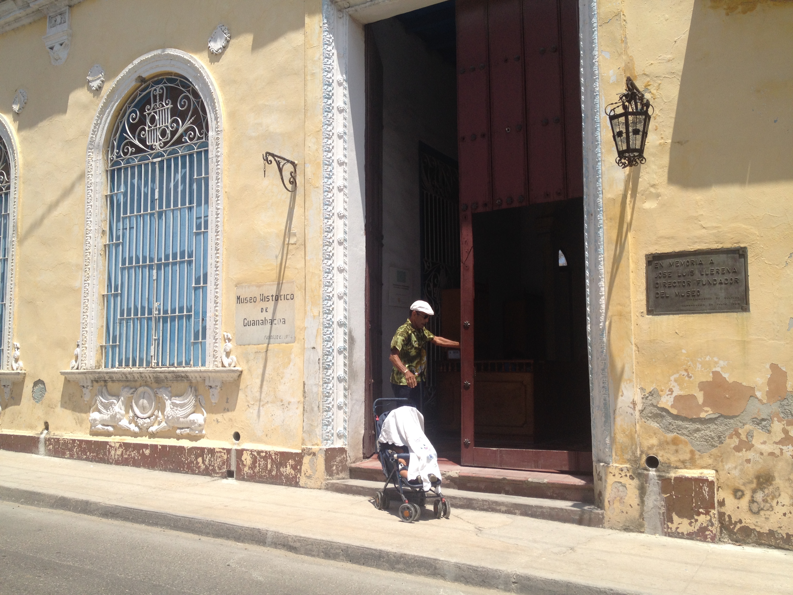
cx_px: 396
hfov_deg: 52.6
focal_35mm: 35
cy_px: 298
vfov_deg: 40.7
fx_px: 802
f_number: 2.4
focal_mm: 4.28
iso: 50
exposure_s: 1/1727
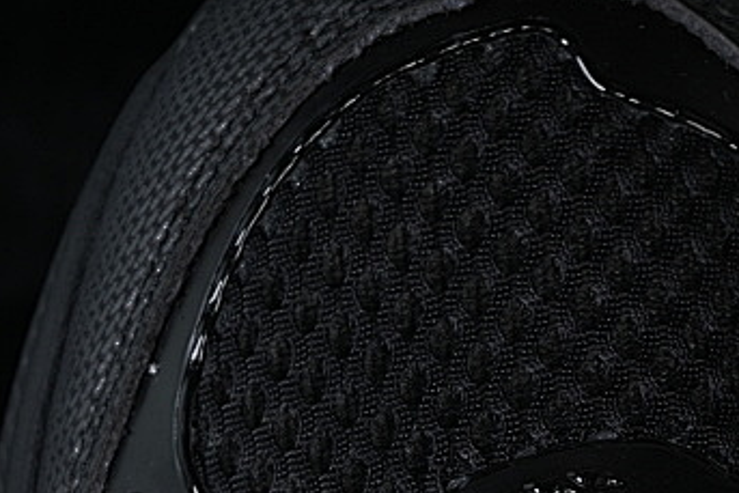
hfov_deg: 8.7
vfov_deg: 5.8
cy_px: 562
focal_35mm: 236
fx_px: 4846
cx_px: 575
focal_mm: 50
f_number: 6.3
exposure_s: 1/50
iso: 160
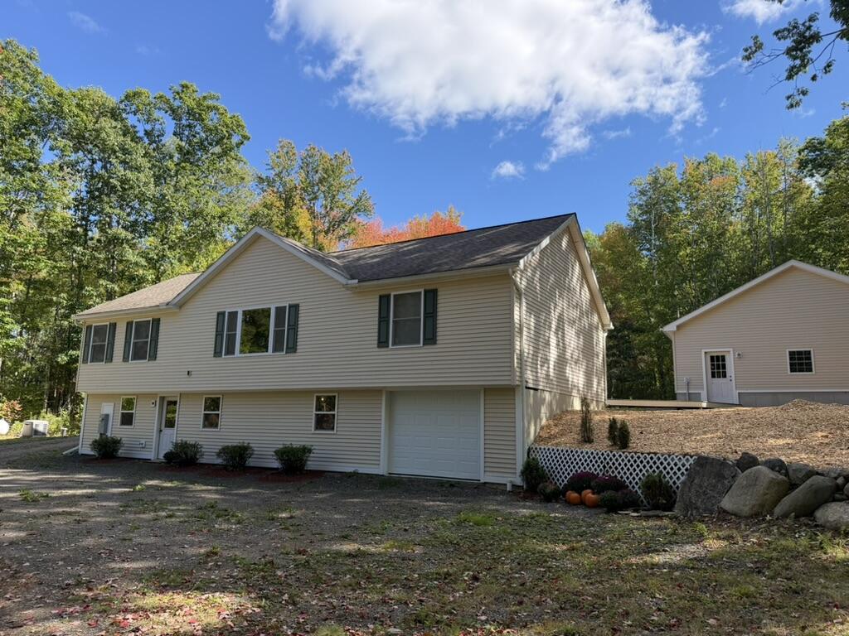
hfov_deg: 71.6
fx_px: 589
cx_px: 424
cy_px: 318
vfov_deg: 56.8
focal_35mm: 24
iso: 100
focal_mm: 6.76
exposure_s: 1/2445
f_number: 1.78
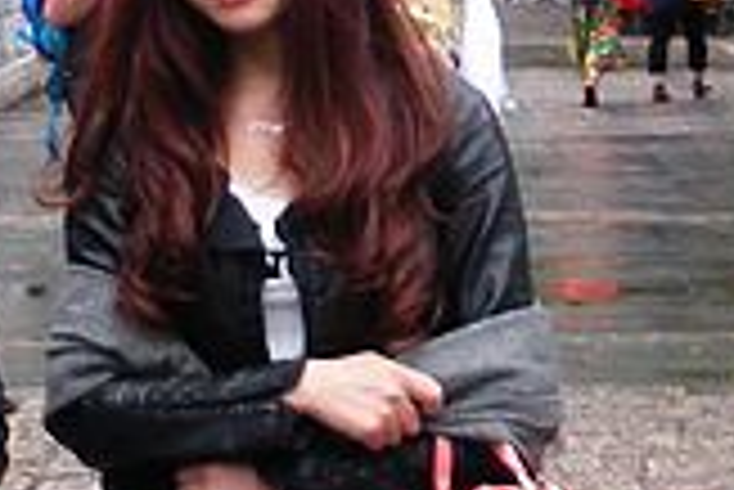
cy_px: -162
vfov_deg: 5.8
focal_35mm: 235
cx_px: 653
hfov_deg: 8.7
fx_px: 4796
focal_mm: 6.3
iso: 64
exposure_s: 1/168
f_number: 3.5
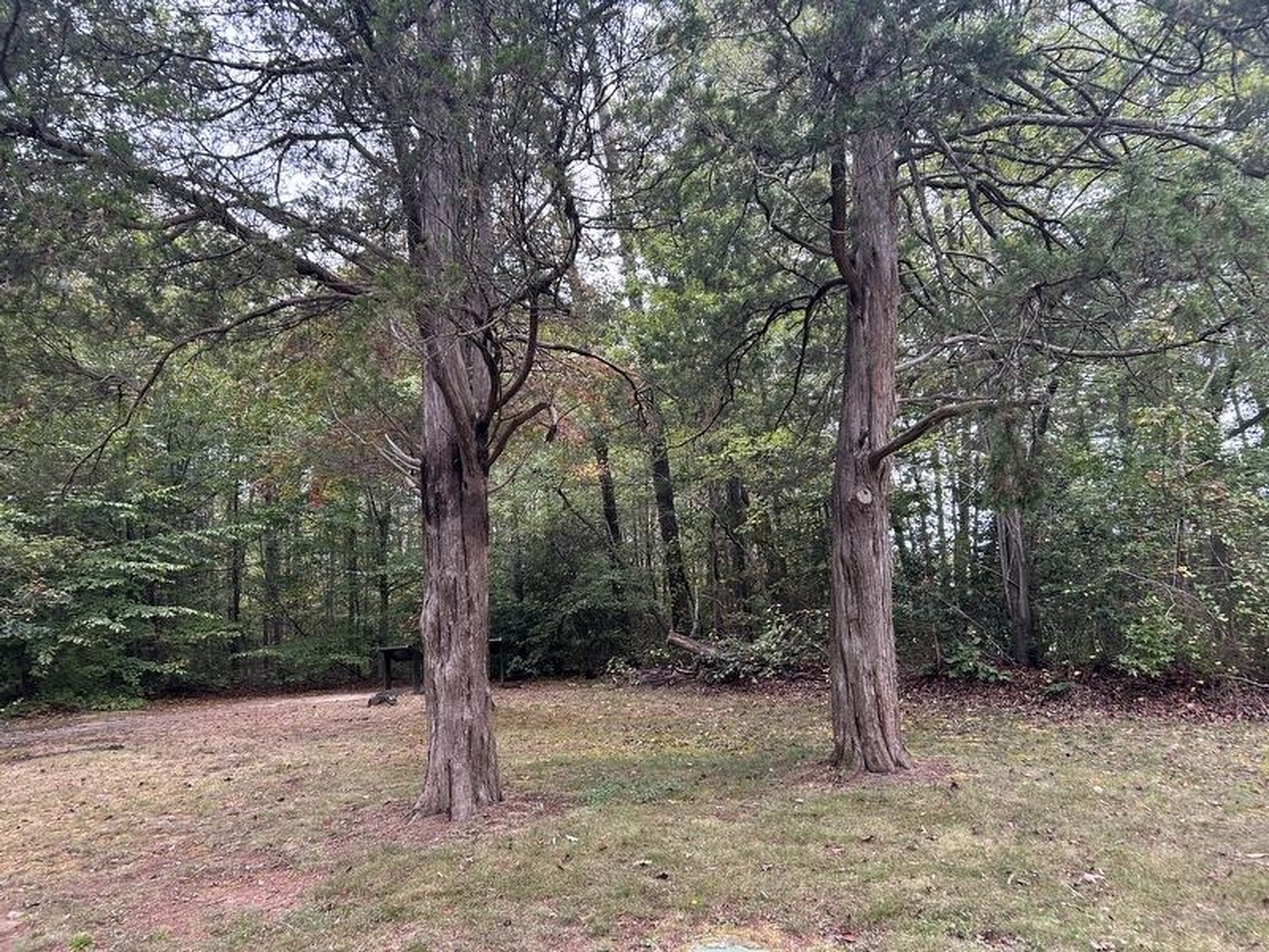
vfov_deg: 53.1
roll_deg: +4.7
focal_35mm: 26
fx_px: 953
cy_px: 476
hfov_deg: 67.3
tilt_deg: +7.9
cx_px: 634
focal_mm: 5.7
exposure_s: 1/121
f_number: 1.5
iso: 100
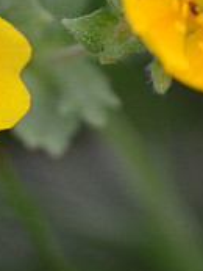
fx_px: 11300
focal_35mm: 1447
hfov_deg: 1.0
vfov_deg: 1.4
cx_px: -58
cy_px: 56
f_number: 5.6
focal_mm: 300
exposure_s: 1/500
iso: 1250
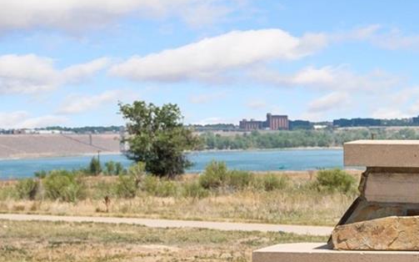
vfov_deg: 8.1
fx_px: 1849
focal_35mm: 162
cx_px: 639
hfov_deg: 12.3
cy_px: 201
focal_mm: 50
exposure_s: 1/1000
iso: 400
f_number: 9
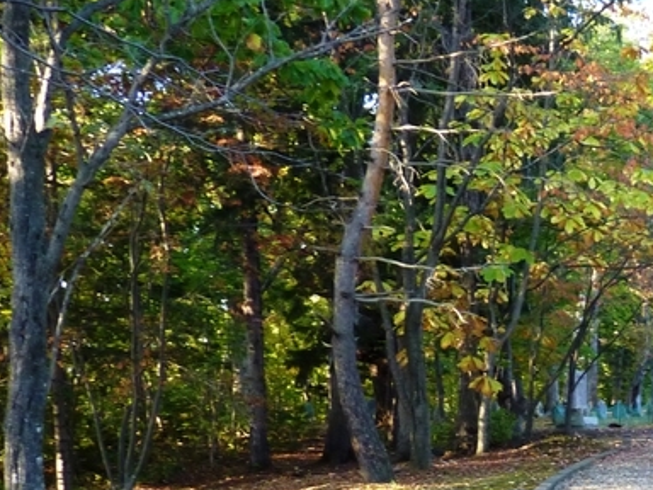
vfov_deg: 19.3
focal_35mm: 72
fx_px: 1358
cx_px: 743
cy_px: 582
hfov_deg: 24.9
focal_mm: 4.8
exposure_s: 1/60
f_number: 2.8
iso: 200
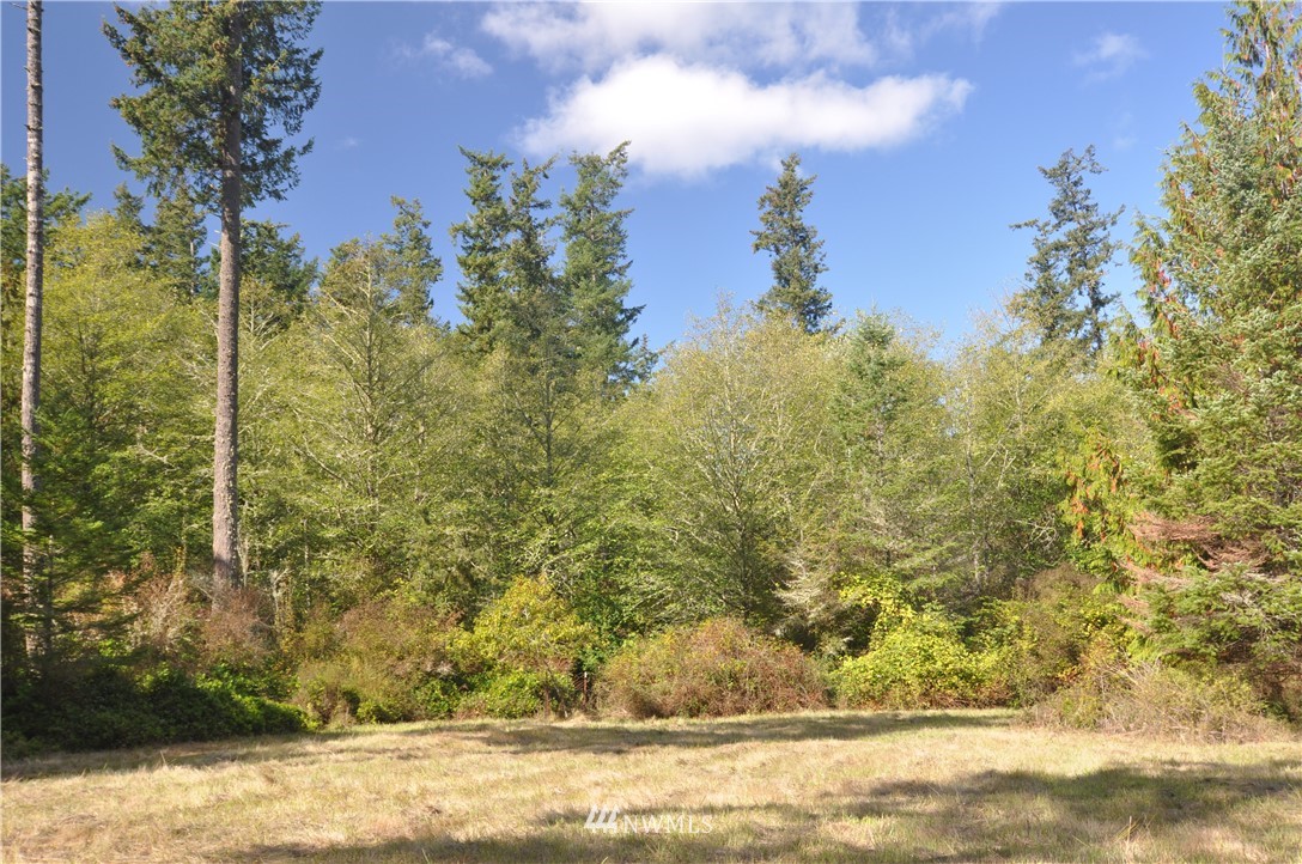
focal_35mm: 36
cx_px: 651
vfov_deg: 36.8
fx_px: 1300
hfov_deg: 53.2
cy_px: 432
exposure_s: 1/125
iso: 200
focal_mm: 24
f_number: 5.6
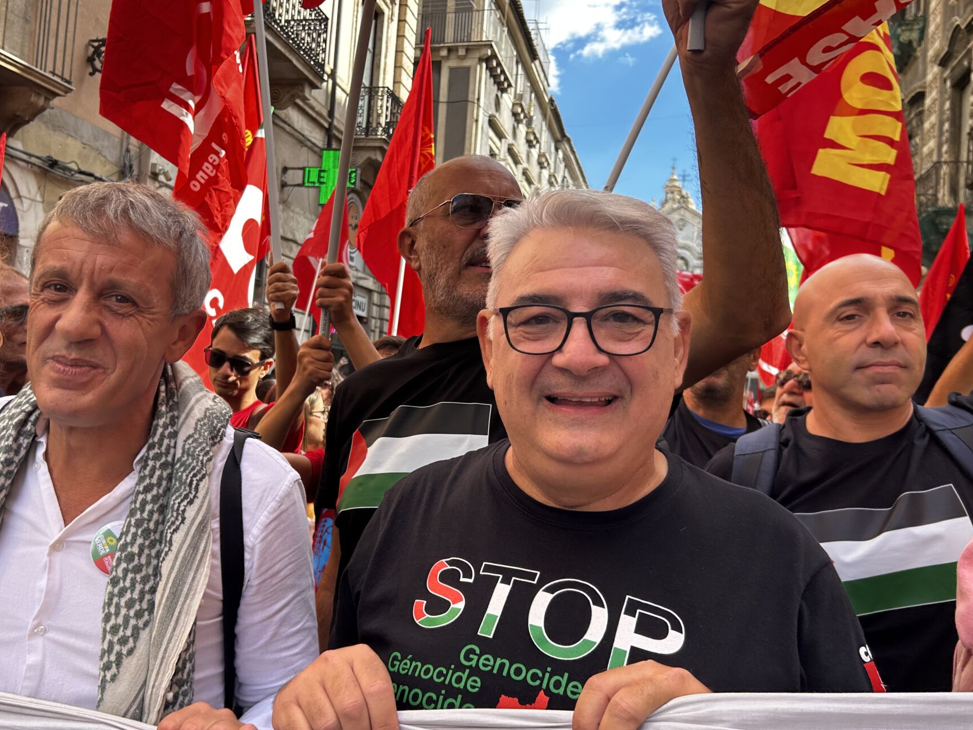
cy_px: 354
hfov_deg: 58.1
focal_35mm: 31
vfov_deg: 45.4
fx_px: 871
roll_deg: -4.7
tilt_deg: -1.0
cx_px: 420
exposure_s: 1/733
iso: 50
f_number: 1.5
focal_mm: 5.7
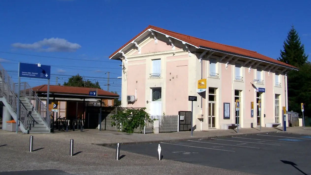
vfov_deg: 28.2
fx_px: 346
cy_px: 65
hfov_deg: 48.4
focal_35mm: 42
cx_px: 154
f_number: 5.6
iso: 80
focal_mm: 6.3
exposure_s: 1/1000
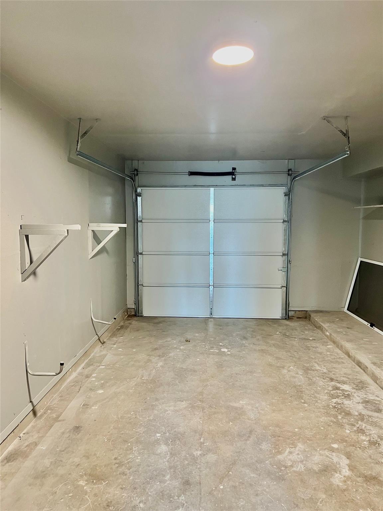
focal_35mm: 26
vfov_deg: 67.3
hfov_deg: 53.1
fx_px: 384
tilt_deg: -4.9
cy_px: 256
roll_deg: +0.3
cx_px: 192
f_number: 1.5
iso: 500
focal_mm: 5.7
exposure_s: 1/40
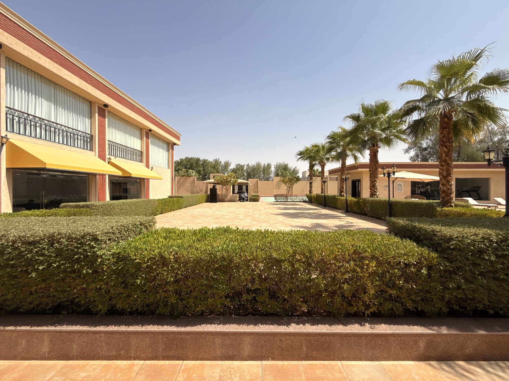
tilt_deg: -0.8
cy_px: 190
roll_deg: -0.5
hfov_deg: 102.1
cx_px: 254
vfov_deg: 85.7
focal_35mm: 14
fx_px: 206
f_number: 2.2
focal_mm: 2.22
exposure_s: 1/2717
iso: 50
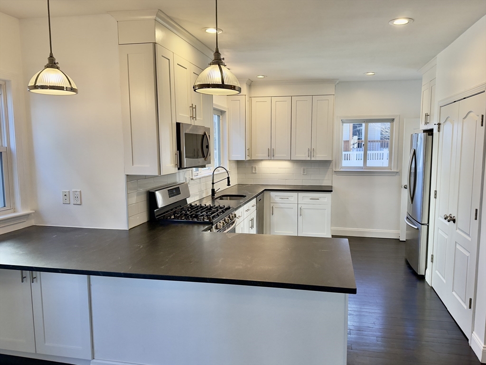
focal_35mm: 24
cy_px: 182
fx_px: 337
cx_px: 243
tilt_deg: -5.6
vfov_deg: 56.8
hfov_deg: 71.6
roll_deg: -0.1
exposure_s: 1/197
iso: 200
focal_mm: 6.76
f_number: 1.78
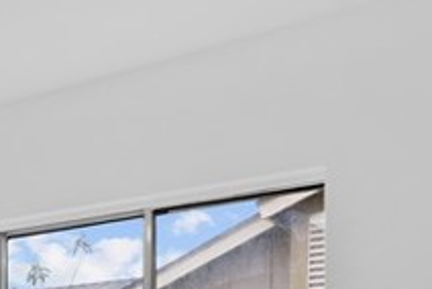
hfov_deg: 22.3
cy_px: 473
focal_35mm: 82
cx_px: -118
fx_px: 985
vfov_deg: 15.1
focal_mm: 17
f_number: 4
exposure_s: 1/15
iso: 125
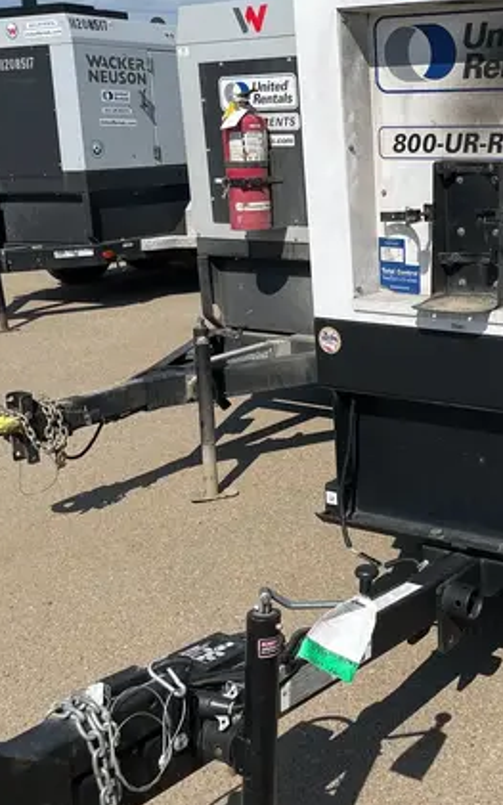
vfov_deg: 41.6
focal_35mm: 48
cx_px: 511
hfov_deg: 25.5
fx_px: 1053
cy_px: 318
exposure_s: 1/5556
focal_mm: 5.1
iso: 50
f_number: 1.6
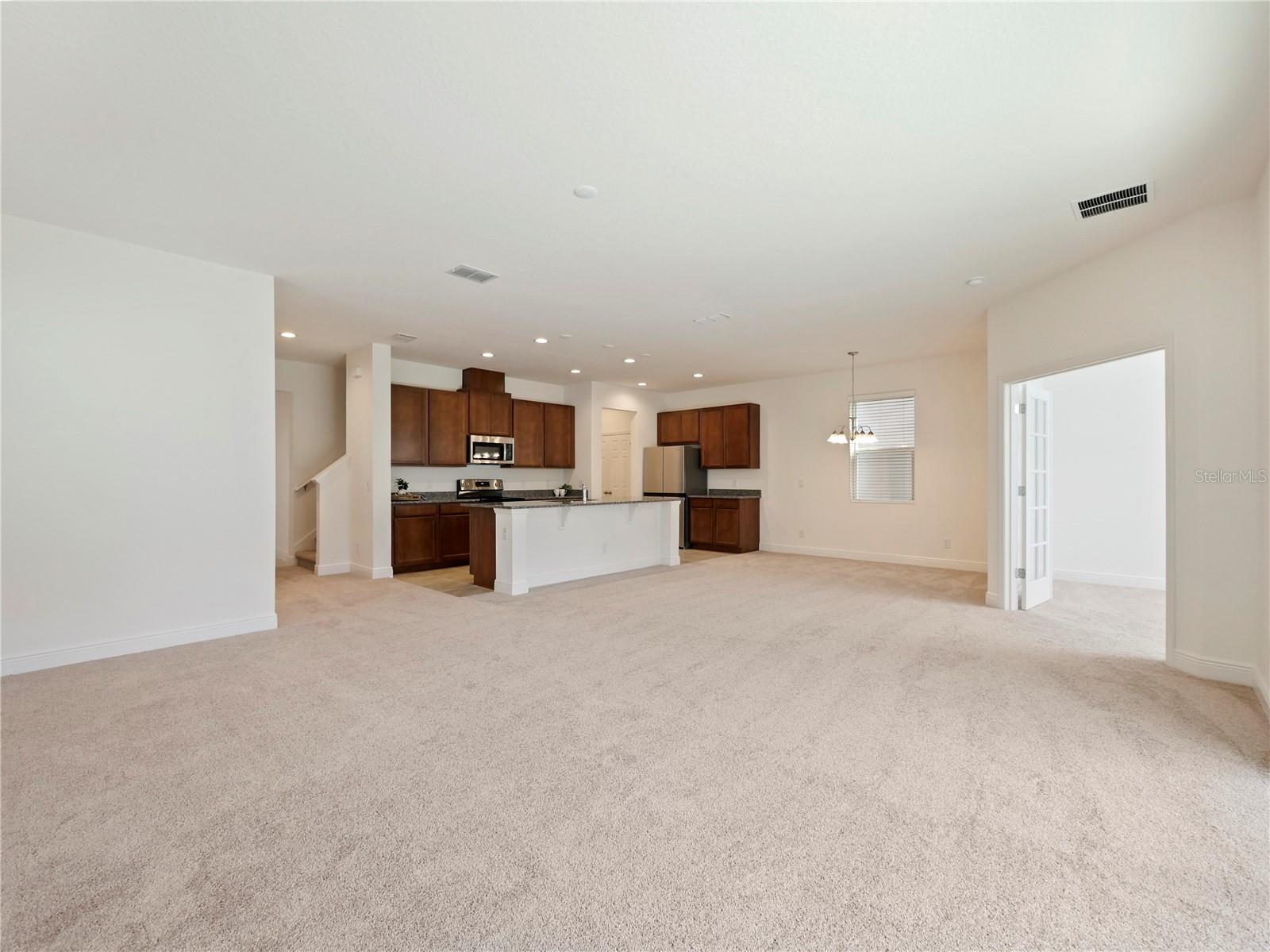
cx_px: 635
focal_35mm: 14
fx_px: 513
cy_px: 476
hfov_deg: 102.1
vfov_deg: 85.6
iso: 320
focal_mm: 7
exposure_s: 1/60
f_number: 4
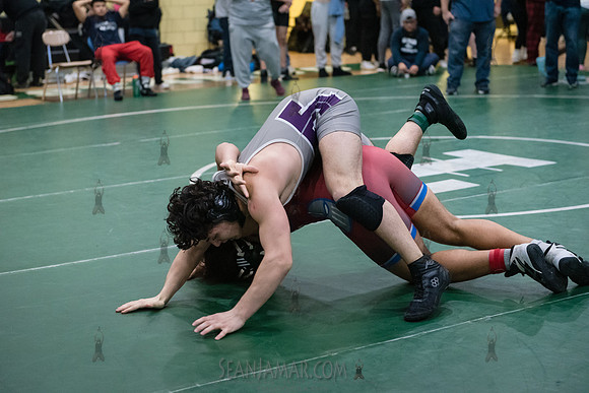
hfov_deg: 28.8
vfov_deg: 19.5
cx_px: 294
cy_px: 196
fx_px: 1145
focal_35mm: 70
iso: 8000
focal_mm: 70
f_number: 3.2
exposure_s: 1/640
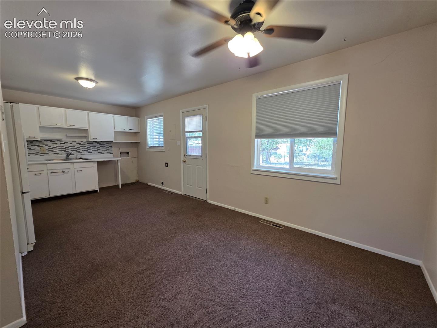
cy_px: 164
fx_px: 164
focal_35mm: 13
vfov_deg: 89.9
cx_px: 218
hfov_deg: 106.2
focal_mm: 2.2
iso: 125
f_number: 1.9
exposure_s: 1/120
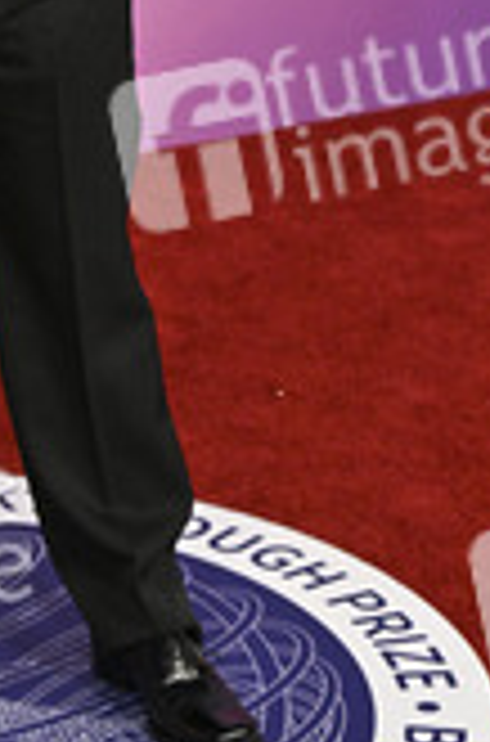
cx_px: -67
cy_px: -99
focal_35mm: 141
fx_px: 2897
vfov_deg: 14.2
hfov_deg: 9.6
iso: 2000
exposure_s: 1/320
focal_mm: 58
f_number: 4
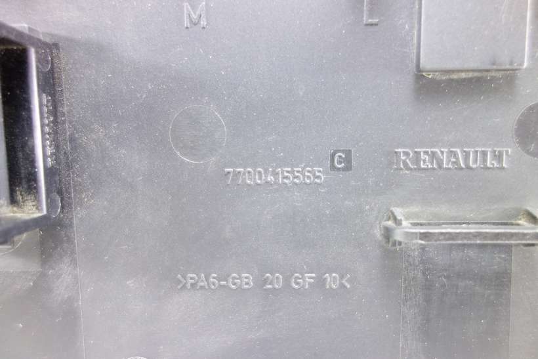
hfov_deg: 65.5
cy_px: 180
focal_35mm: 28
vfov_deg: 46.4
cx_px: 269
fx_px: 418
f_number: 1.8
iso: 400
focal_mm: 10.4
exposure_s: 1/30
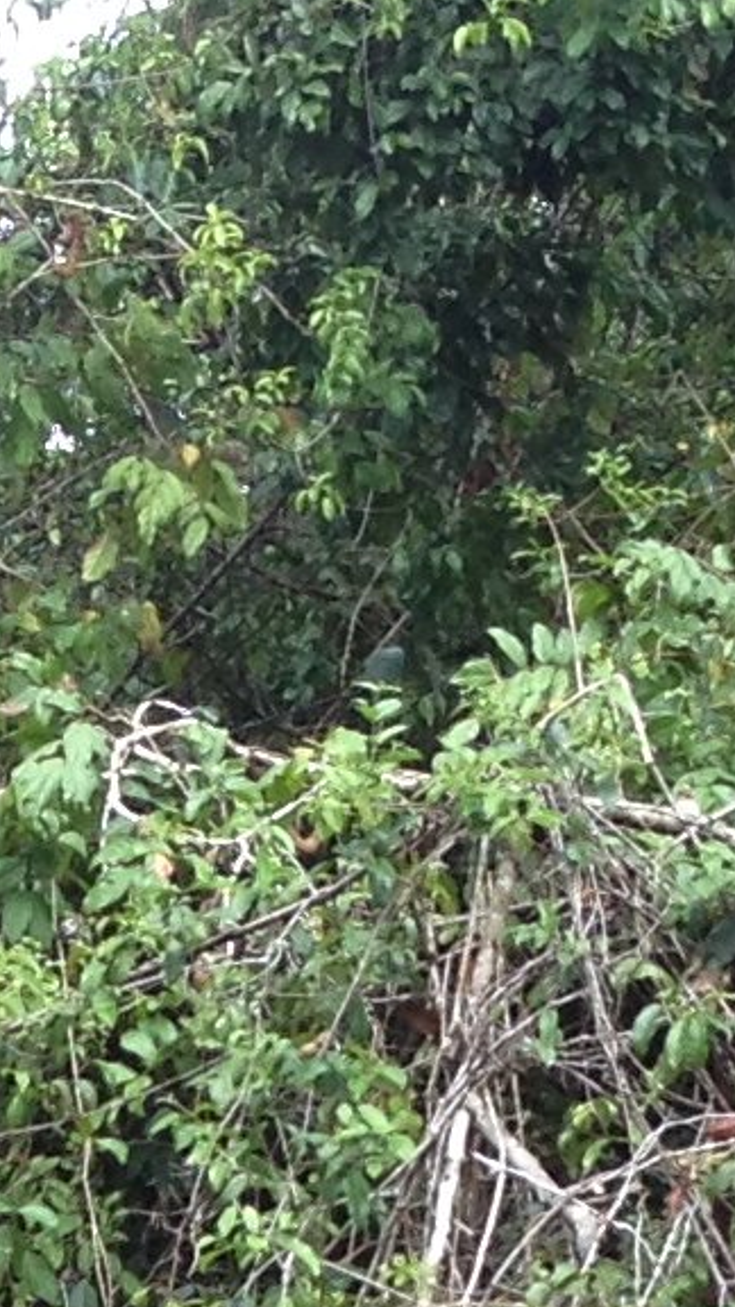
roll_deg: -1.0
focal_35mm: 216
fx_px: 7484
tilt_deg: -3.8
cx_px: -381
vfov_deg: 9.5
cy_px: 2285
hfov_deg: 5.6
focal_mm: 4.28
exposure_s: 1/210
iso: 50
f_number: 2.4
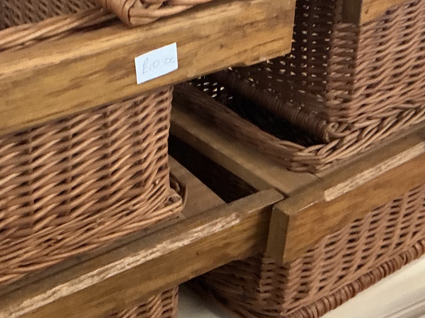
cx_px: 95
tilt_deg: -24.1
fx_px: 945
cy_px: 41
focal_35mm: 77
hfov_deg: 25.0
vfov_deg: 18.9
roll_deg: -0.5
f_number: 1.8
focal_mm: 3
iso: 160
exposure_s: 1/50
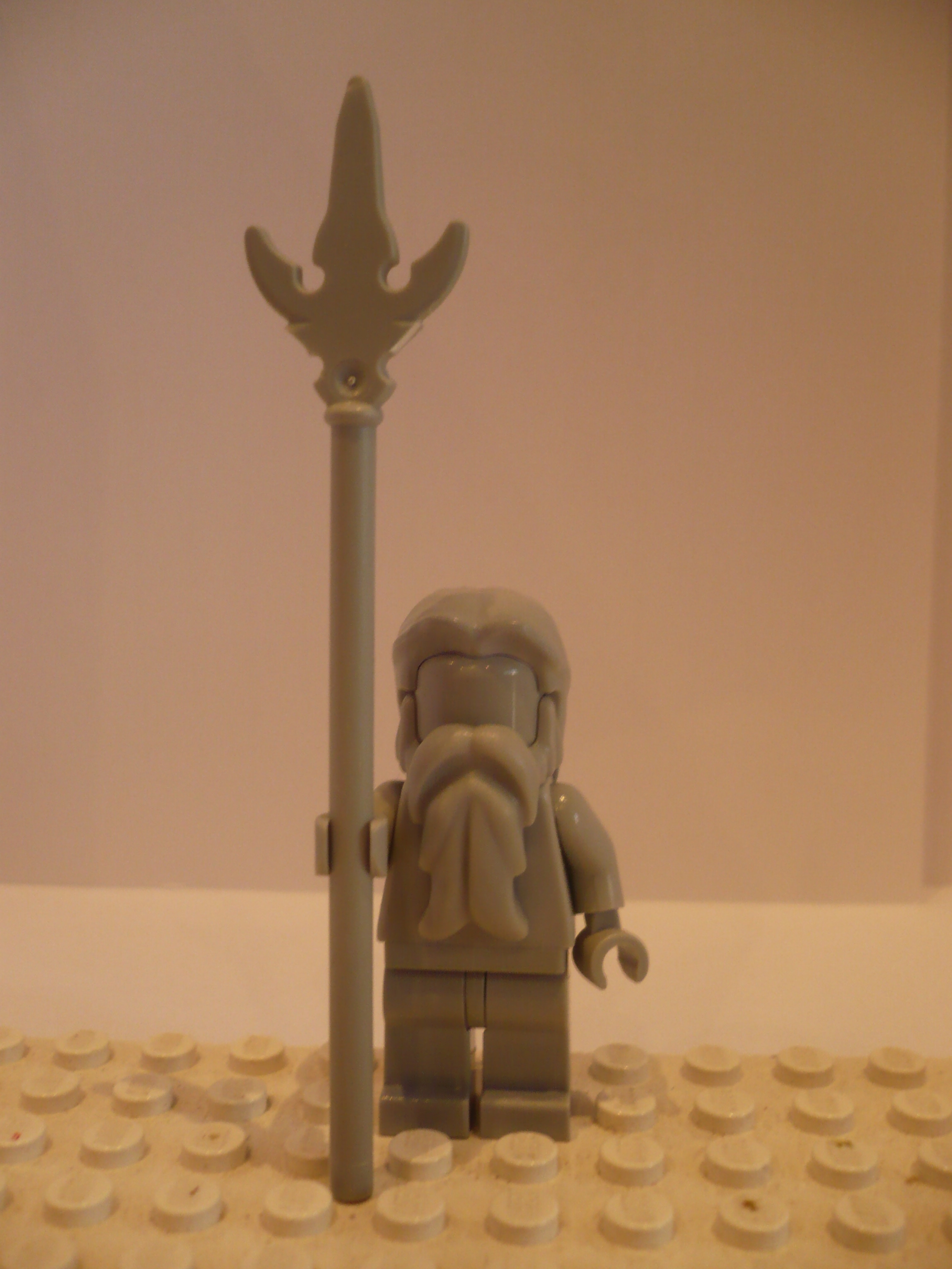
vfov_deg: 52.6
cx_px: 476
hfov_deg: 40.7
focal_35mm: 35
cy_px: 634
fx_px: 1283
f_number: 2.8
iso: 200
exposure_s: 1/20
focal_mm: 5.8
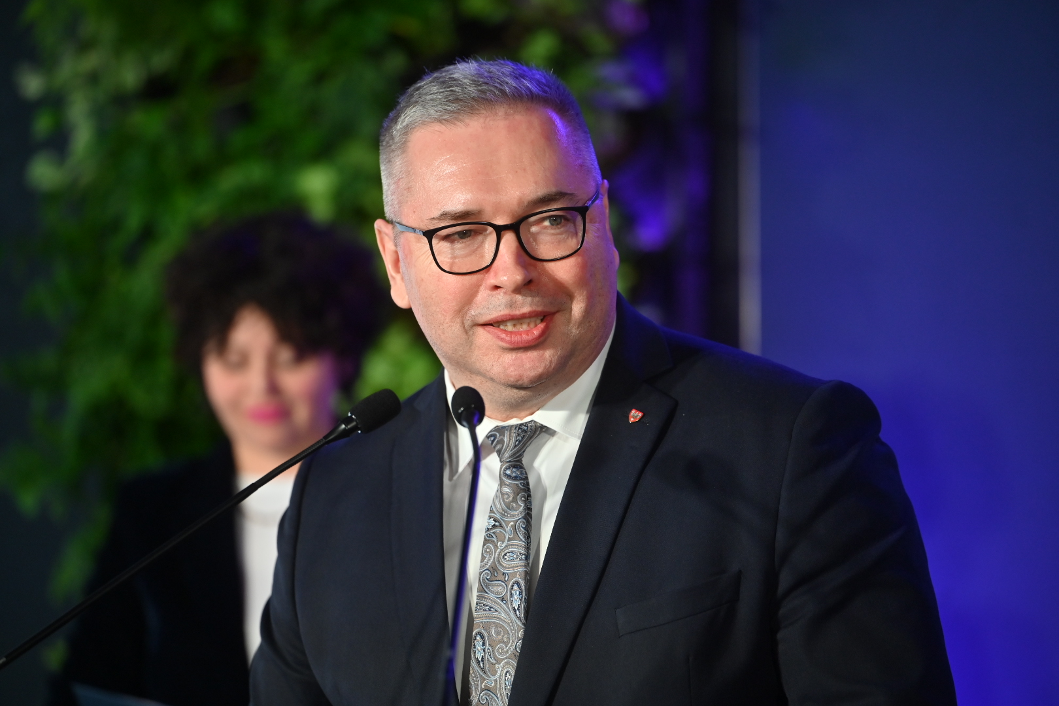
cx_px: 530
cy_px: 353
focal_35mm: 180
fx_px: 5295
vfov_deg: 7.6
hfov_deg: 11.4
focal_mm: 180
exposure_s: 1/400
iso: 720
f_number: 2.8
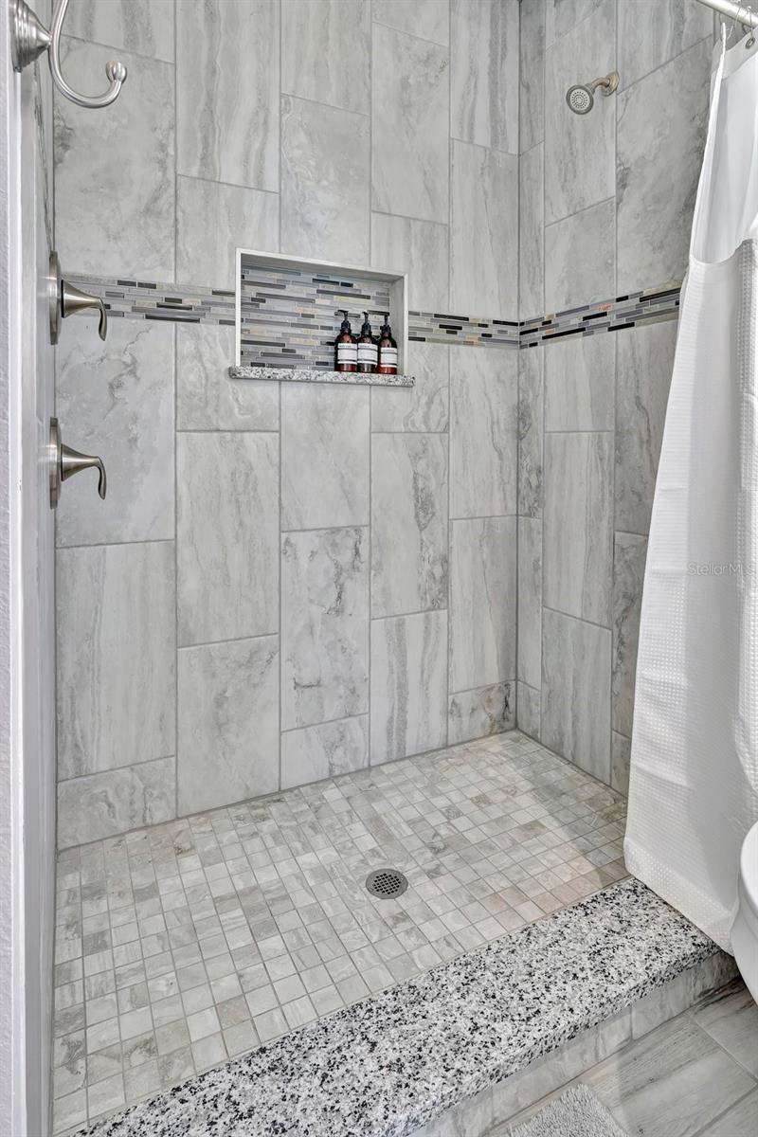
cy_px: 568
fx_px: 568
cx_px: 379
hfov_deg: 67.4
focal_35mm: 18
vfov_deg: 90.0
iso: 500
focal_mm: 18
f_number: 8
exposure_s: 1/2
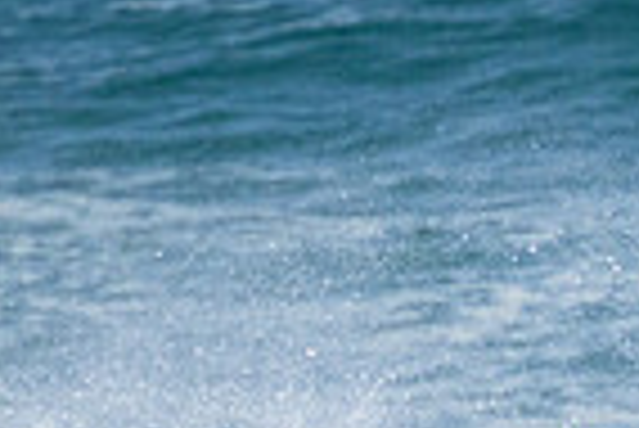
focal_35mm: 3269
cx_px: 999
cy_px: 822
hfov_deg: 0.6
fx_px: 58083
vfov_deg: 0.4
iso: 3200
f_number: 11
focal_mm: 800
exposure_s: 1/1600
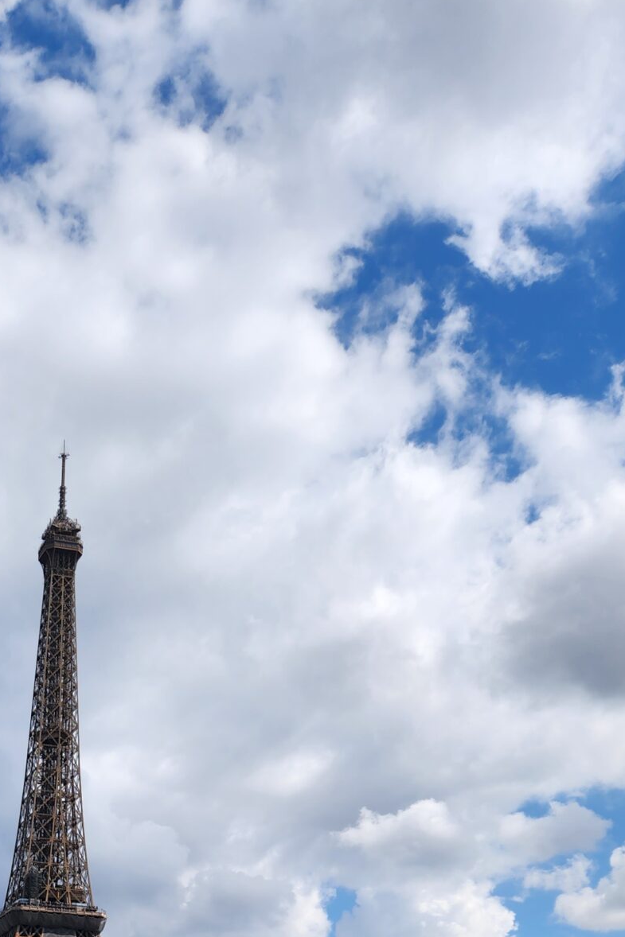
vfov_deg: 33.6
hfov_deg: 24.0
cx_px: -94
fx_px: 1354
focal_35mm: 52
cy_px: 1014
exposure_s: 1/2866
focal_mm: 5.4
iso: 20
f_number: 1.8
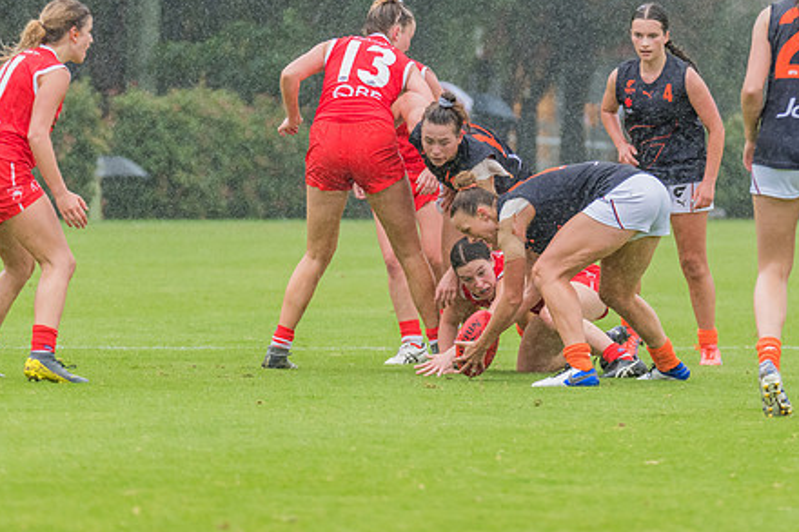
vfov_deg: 3.5
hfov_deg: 5.3
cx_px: 493
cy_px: 243
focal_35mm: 390
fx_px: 8652
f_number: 5.6
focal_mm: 250
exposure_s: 1/1600
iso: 1400
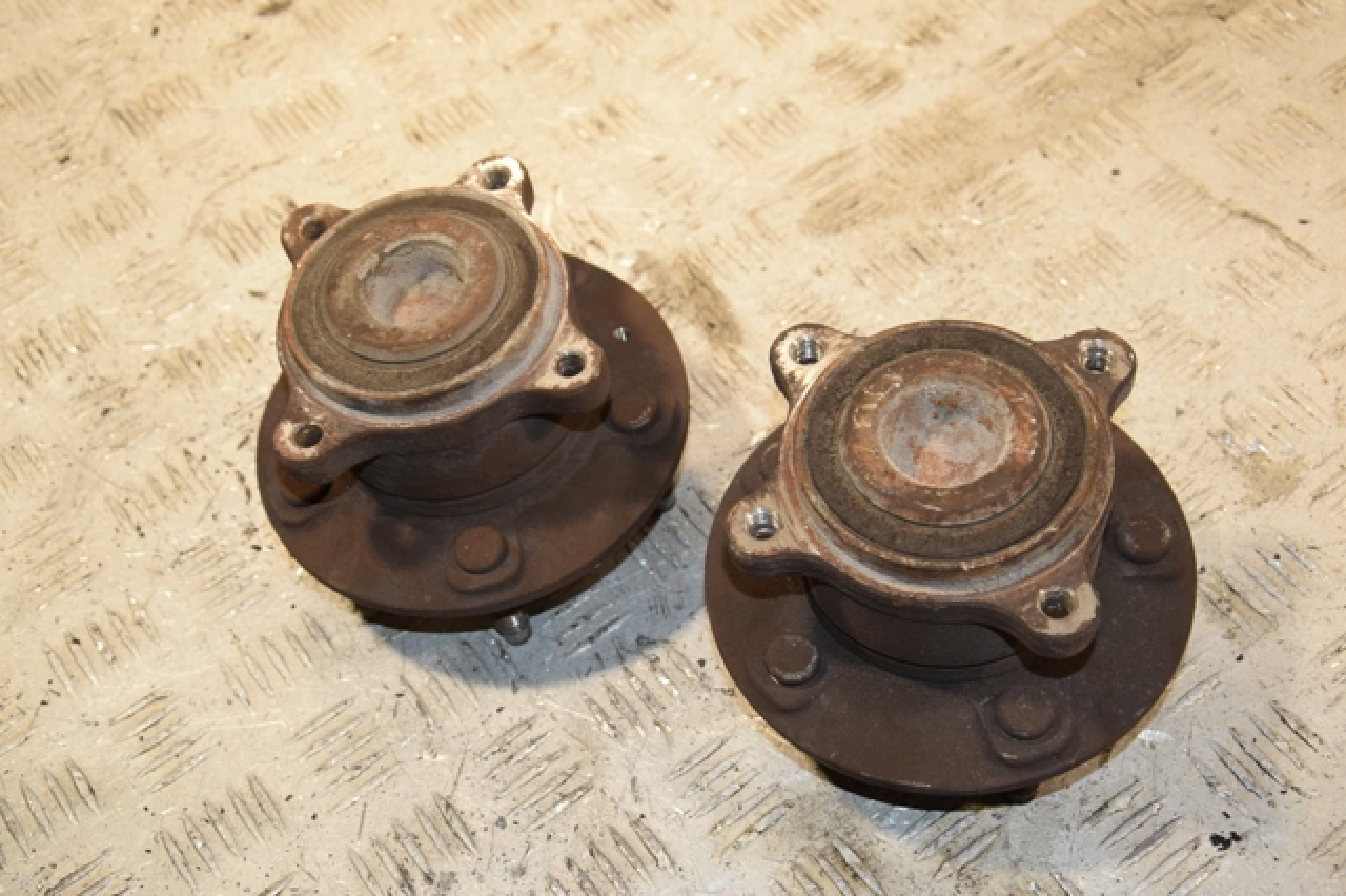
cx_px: 673
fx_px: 1962
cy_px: 448
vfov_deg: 25.7
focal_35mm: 52
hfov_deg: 37.9
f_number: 7.1
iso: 800
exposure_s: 1/200
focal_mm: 35
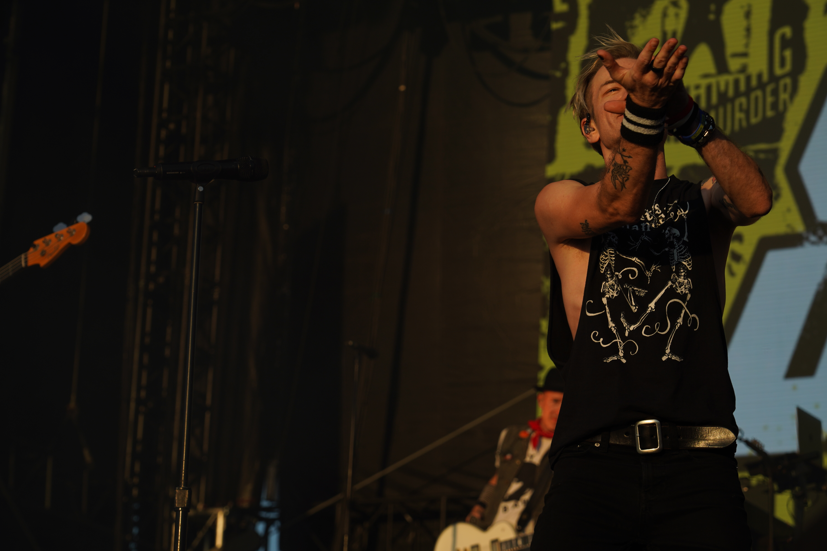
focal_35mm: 105
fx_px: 2412
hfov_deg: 19.5
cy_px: 276
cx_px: 414
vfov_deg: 13.0
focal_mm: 105
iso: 100
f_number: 8
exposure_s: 1/500
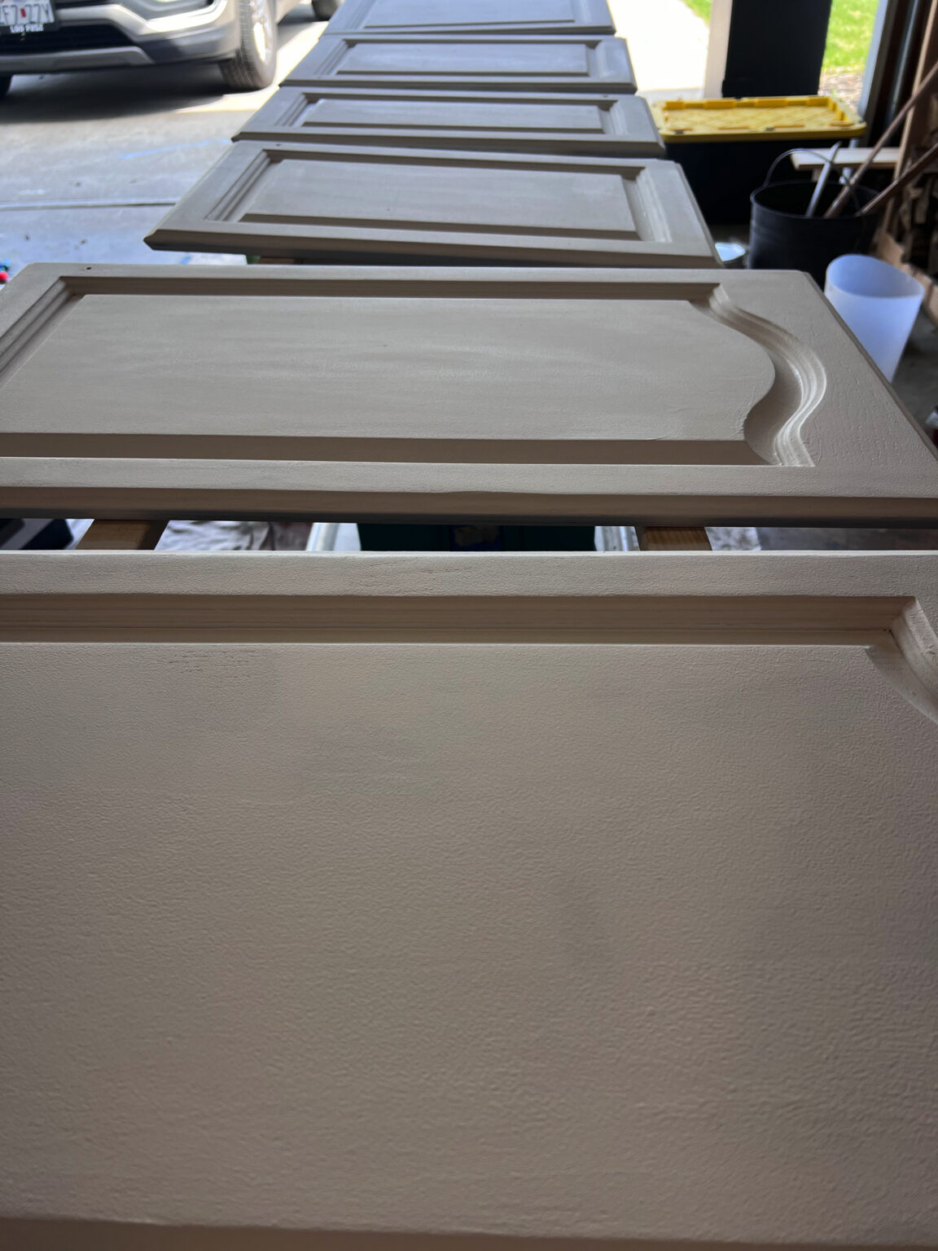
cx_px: 469
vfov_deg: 67.3
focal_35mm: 26
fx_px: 939
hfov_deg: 53.1
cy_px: 626
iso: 50
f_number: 1.5
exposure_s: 1/350
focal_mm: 5.7
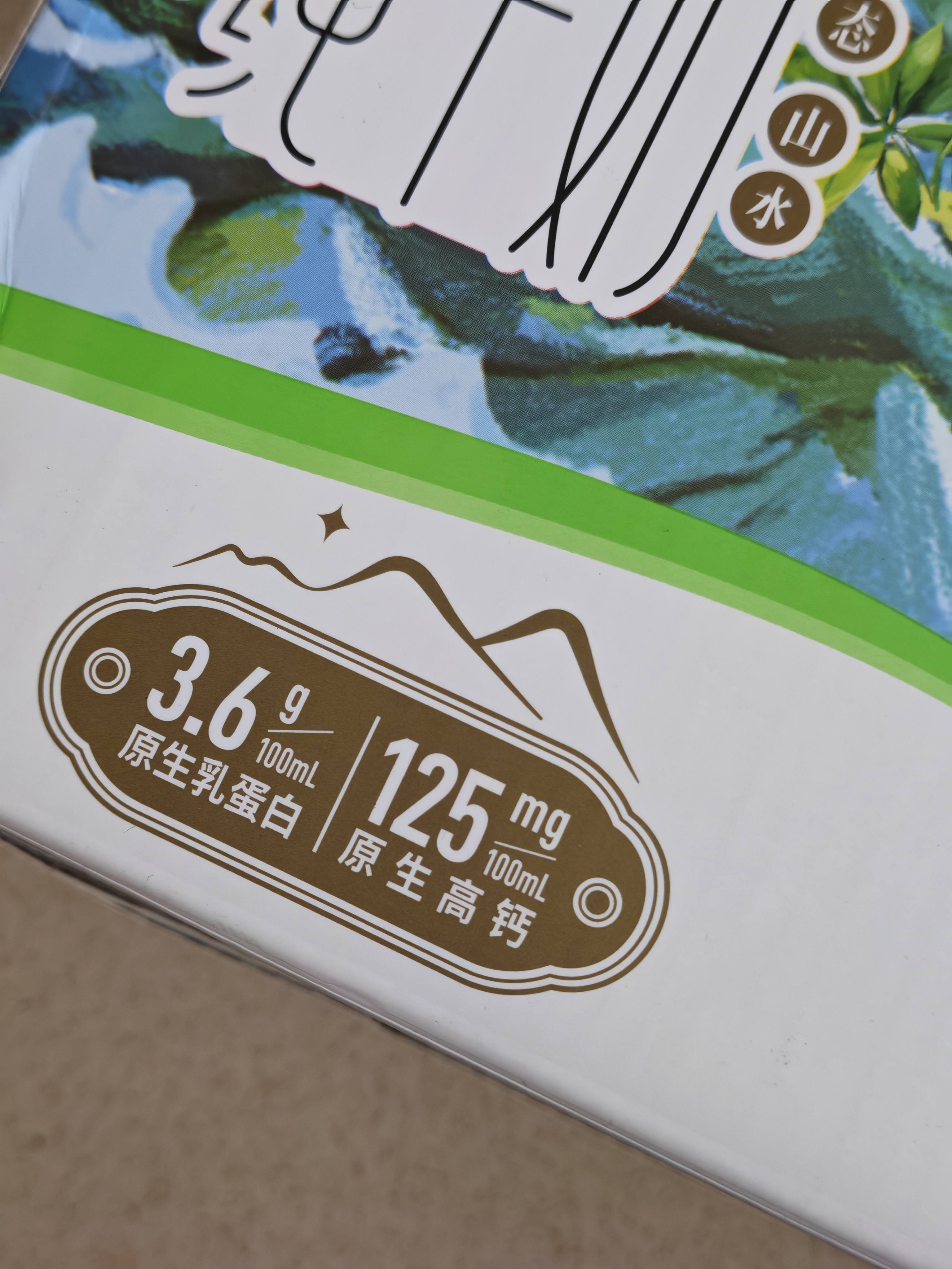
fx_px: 1760
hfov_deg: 30.3
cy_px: 634
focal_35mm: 48
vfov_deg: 39.7
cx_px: 476
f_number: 1.9
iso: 2000
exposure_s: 1/25
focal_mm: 6.12
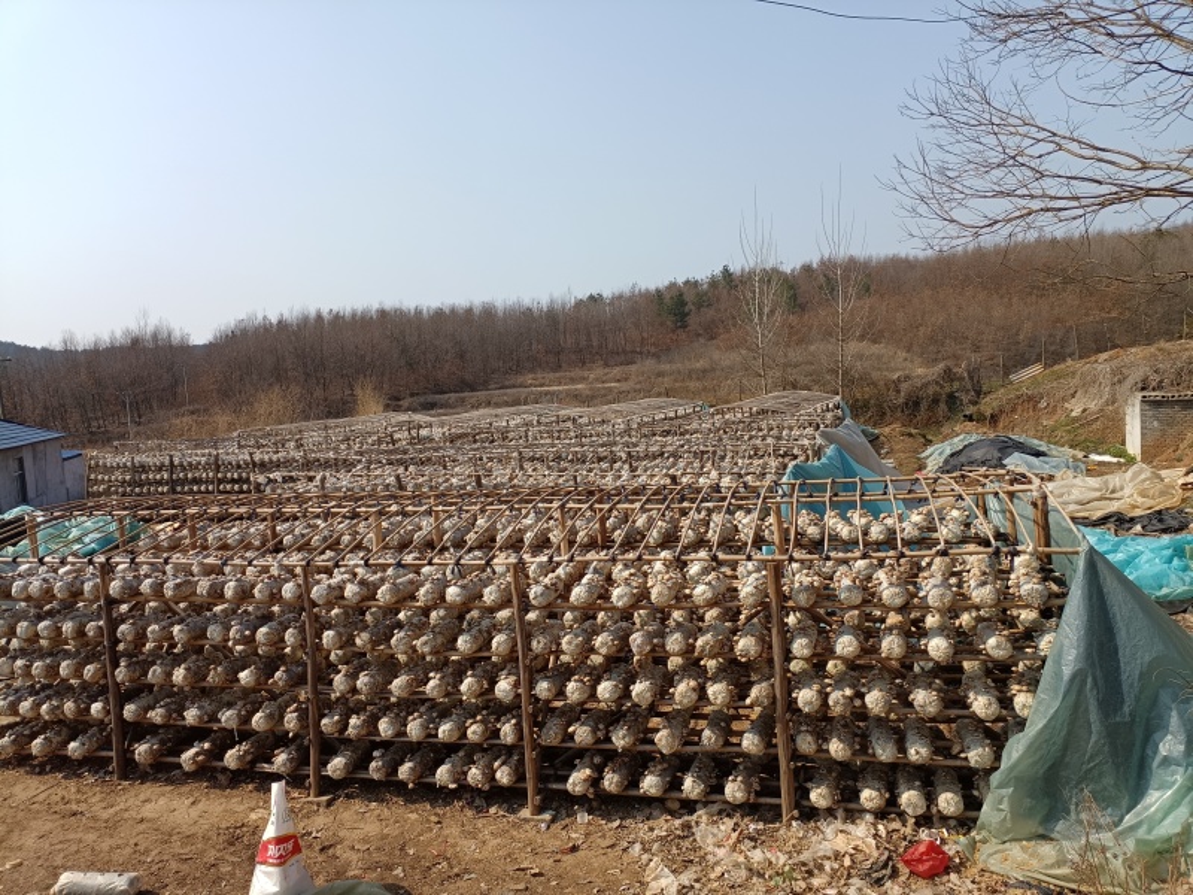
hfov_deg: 67.3
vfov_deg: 53.1
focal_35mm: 26
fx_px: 896
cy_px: 448
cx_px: 596
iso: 100
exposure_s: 1/668
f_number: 1.8
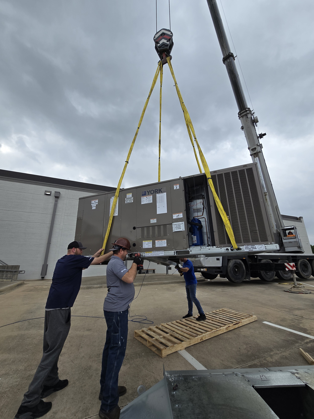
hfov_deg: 89.9
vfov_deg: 106.2
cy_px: 210
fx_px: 157
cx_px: 157
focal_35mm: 13
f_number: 2.2
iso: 50
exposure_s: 1/2151
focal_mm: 2.2
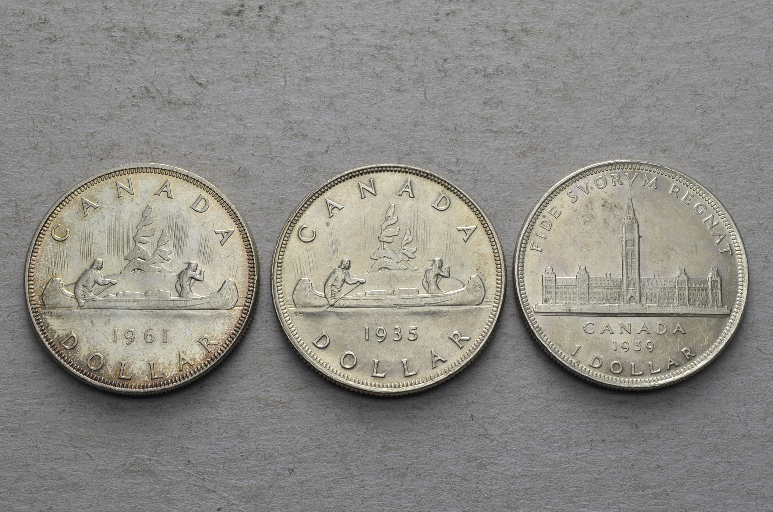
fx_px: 1221
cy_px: 256
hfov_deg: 35.1
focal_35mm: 57
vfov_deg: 23.7
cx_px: 386
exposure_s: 1/250
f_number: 14
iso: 400
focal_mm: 38
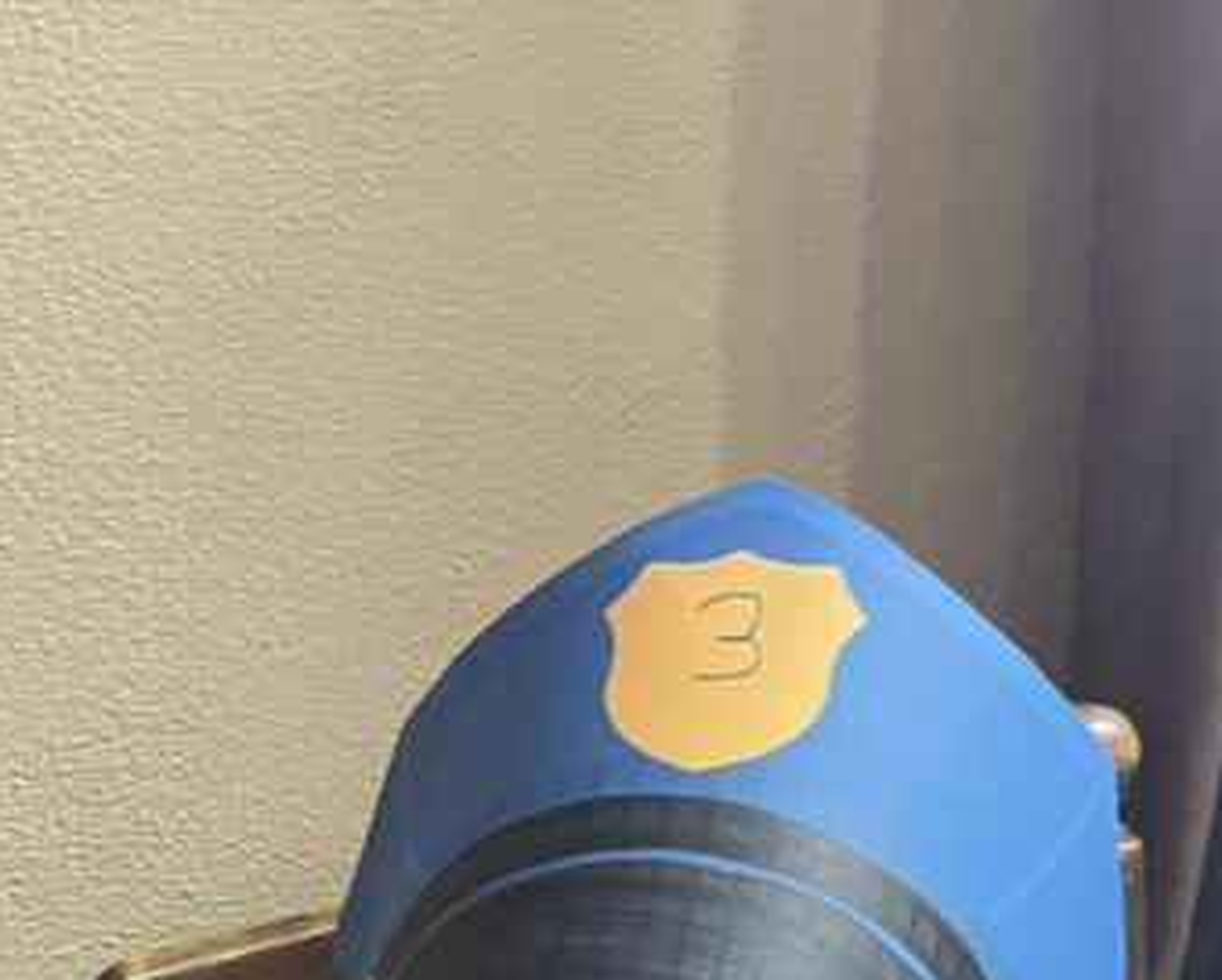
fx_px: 3258
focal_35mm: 90
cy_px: 1598
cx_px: 43
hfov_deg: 20.7
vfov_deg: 15.4
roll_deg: +11.6
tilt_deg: -23.9
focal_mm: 5.1
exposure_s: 1/60
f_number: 1.6
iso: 250
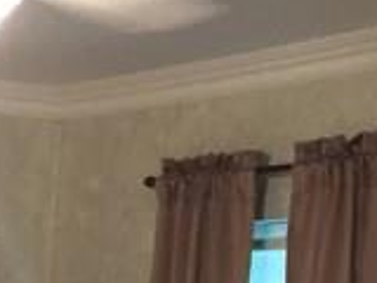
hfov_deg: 10.0
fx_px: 2026
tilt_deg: -5.9
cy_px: 590
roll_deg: -2.5
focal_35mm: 186
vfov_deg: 7.6
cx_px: -316
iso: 125
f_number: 2.2
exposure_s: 1/10
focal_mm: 4.15
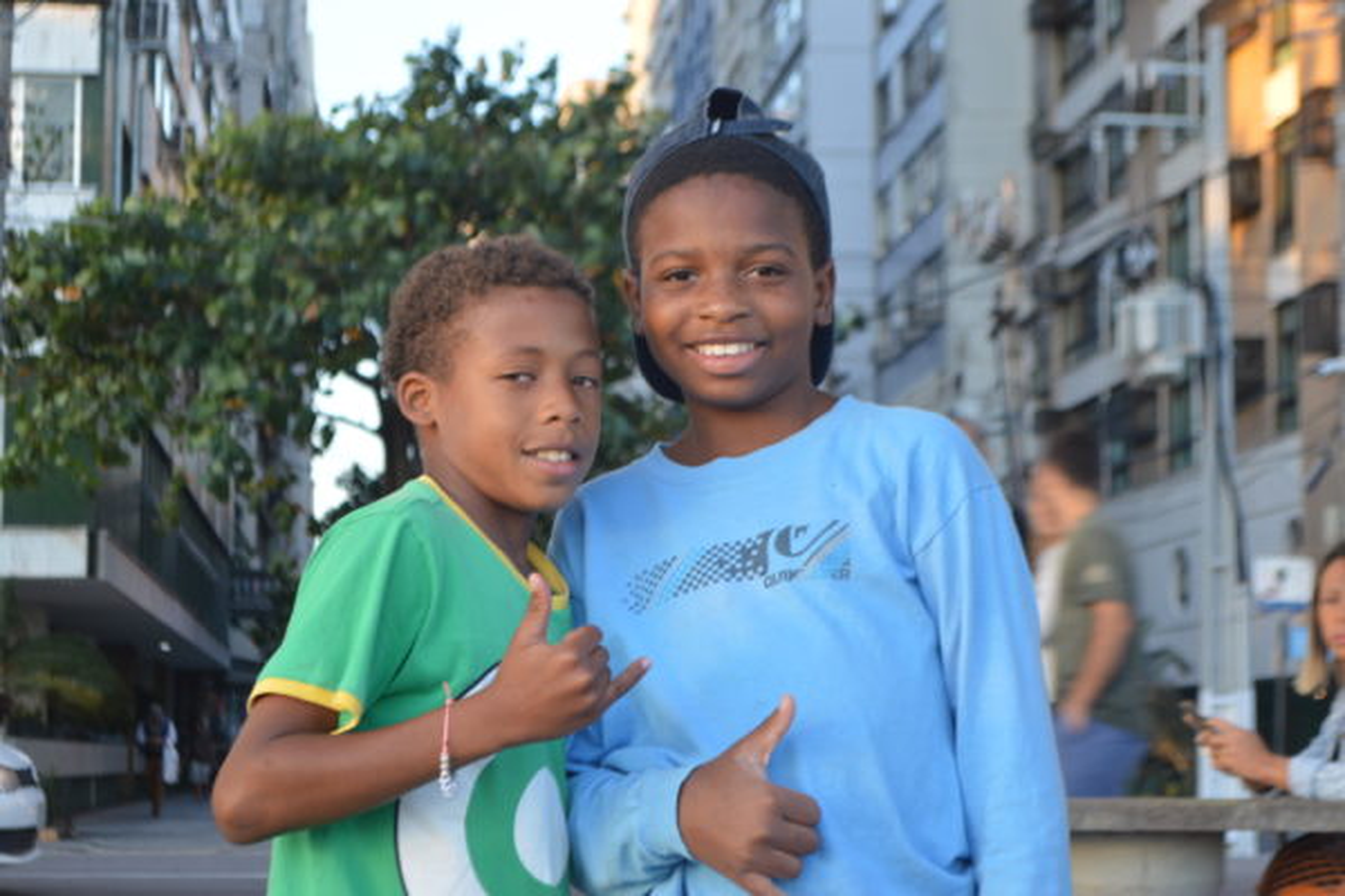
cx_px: 672
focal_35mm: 82
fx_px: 3082
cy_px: 448
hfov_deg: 24.6
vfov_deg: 16.6
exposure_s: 1/20
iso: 100
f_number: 6.3
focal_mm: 55
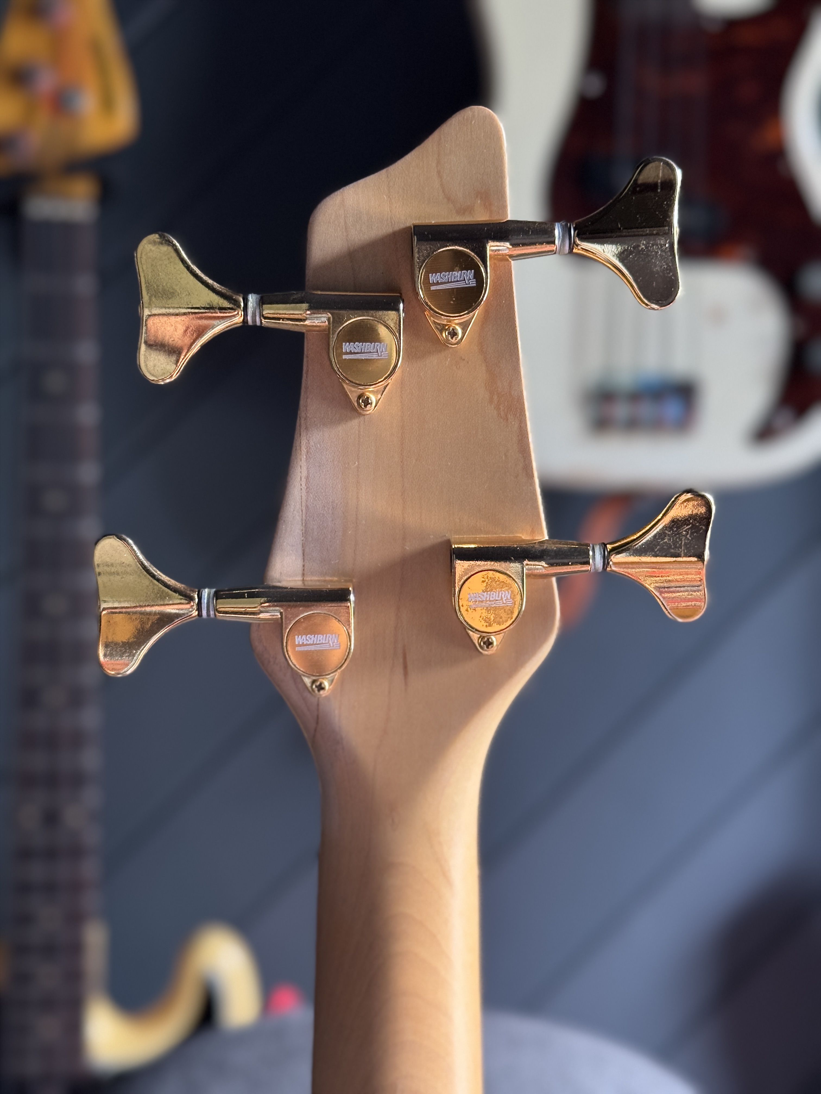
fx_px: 1518
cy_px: 547
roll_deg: -0.7
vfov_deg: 39.7
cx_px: 410
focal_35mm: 48
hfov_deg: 30.3
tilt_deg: -2.6
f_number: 1.78
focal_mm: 6.76
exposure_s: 1/40
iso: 320
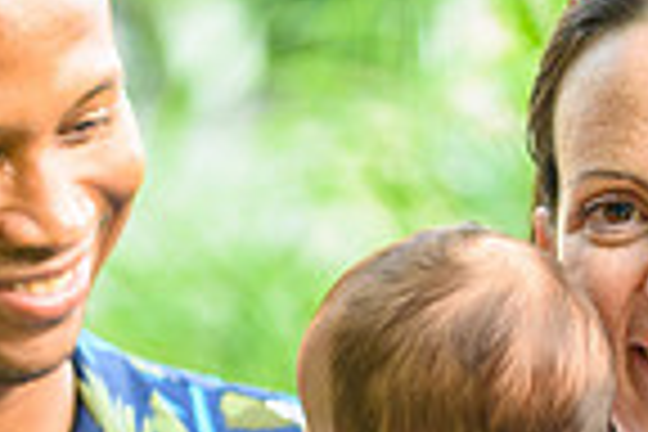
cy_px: 585
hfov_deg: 5.2
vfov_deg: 3.5
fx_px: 7091
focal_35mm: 394
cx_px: 248
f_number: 2.8
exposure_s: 1/125
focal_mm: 98
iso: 560
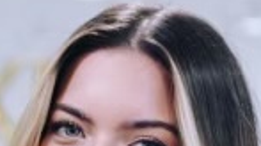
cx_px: -5
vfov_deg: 5.0
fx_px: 1653
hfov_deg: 9.0
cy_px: 253
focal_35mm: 239
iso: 1250
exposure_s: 1/250
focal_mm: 41.4
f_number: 2
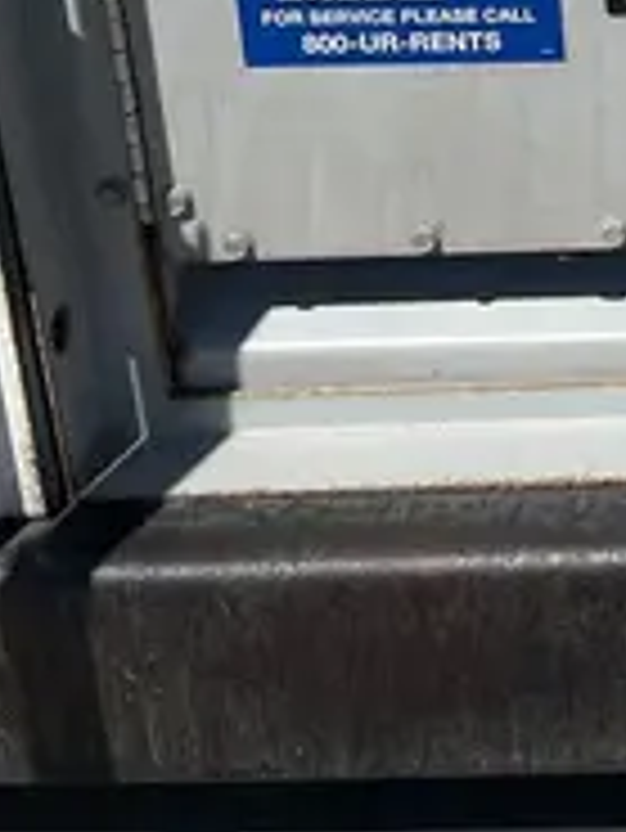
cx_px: 1004
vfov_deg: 16.3
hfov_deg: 13.4
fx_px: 2481
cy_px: -632
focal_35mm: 103
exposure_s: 1/9901
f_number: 1.6
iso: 50
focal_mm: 5.1
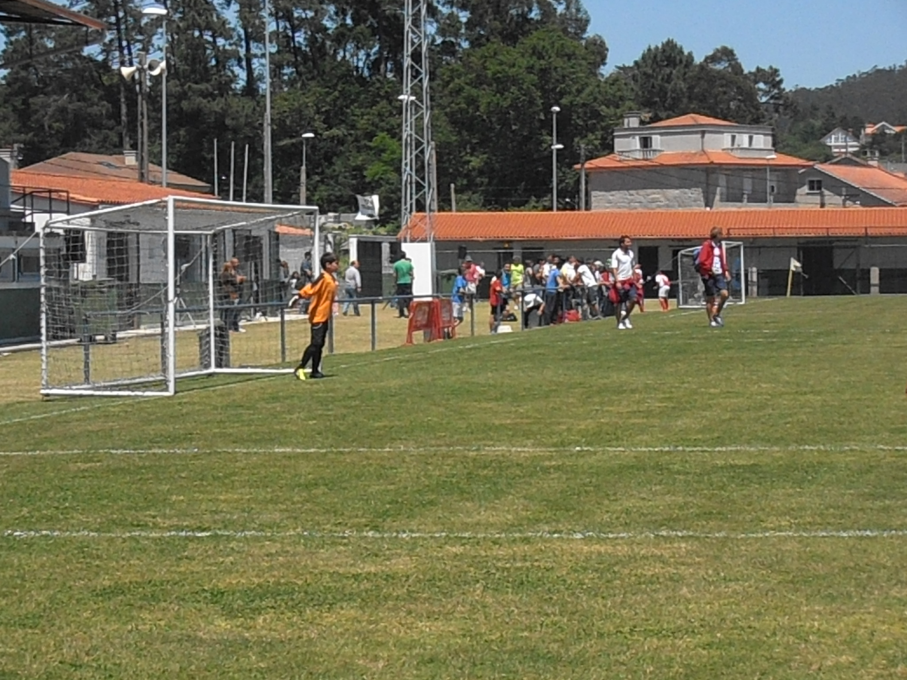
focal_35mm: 111
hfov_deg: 17.7
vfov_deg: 13.3
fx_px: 2908
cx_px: 454
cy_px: 340
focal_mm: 19.64
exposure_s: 1/320
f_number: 14
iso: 400
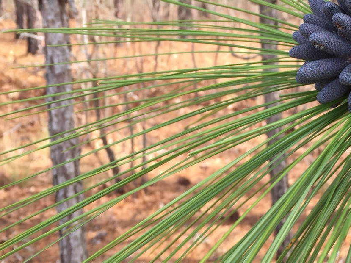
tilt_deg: -9.4
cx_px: 247
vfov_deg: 26.1
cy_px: 112
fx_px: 568
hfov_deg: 33.9
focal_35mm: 56
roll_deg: +0.4
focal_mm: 4.15
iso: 32
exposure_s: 1/211
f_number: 2.2
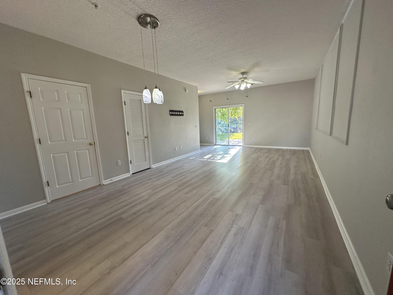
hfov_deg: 102.1
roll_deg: +2.5
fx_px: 159
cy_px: 148
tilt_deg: -8.9
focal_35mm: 14
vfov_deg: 85.7
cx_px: 196
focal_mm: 2.22
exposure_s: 1/120
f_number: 2.2
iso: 125
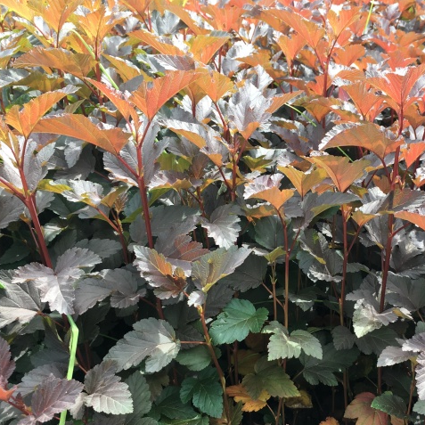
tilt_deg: -30.3
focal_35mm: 43
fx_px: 597
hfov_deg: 38.7
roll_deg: -0.3
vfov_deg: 39.0
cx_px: 286
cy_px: 250
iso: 25
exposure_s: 1/126
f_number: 2.2
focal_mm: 4.15
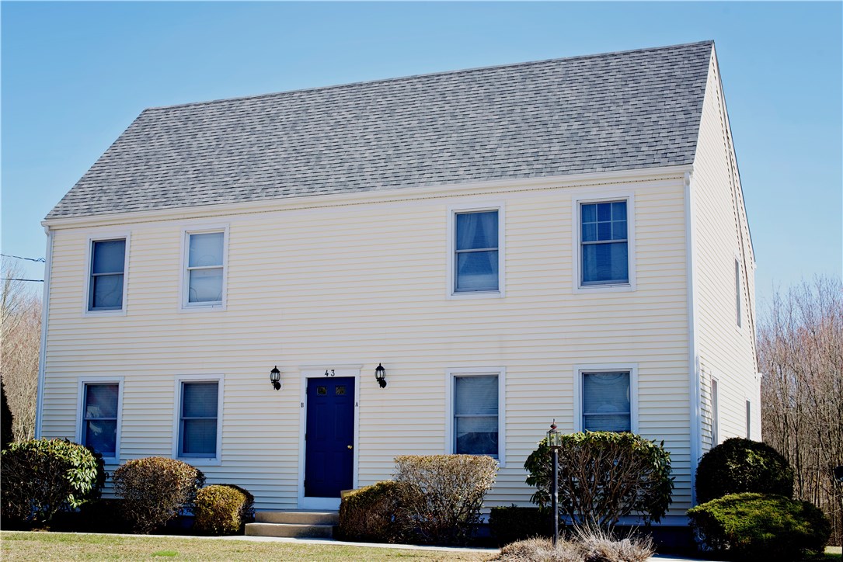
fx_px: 1171
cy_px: 281
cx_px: 422
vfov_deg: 27.0
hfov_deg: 39.6
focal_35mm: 50
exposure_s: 1/125
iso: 125
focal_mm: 50
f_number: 8
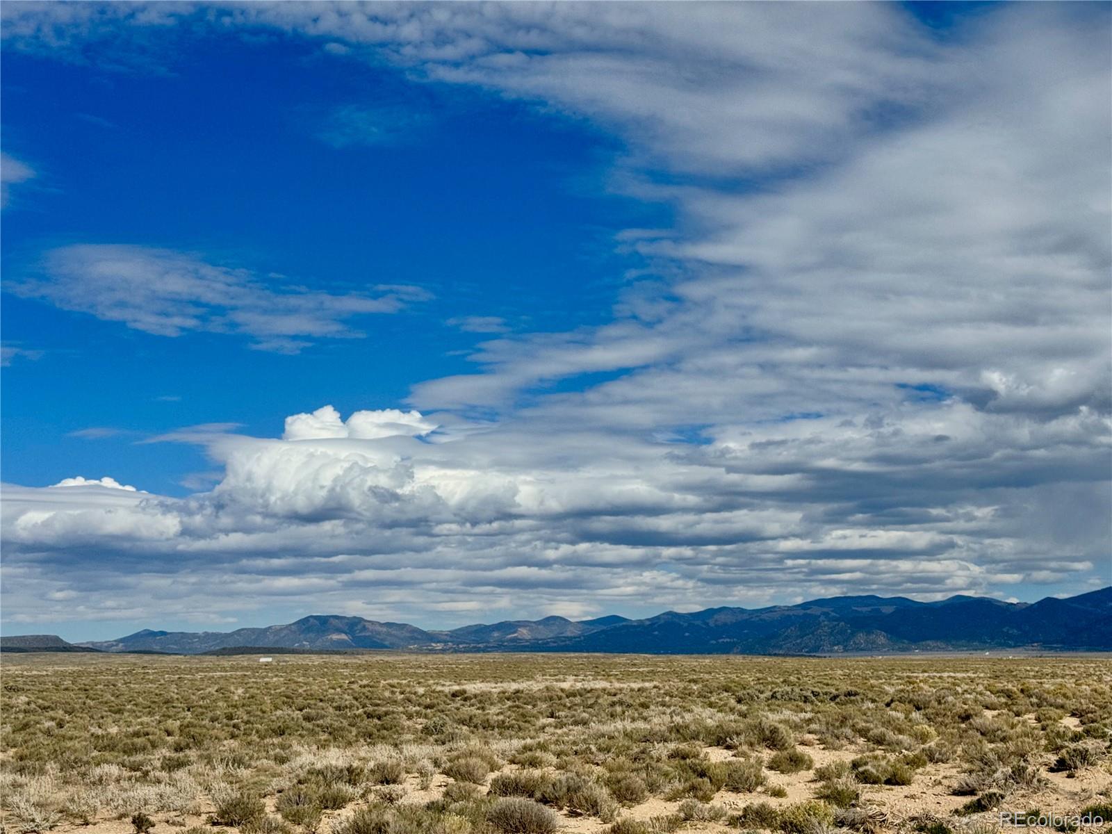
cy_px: 417
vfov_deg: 30.3
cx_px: 556
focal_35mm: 48
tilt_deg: +8.6
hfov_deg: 39.7
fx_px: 1542
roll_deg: +0.5
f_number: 1.78
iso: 80
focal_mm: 6.76
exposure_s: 1/12500
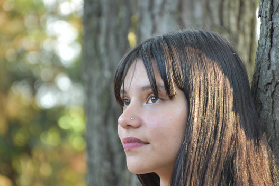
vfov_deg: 5.4
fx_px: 1977
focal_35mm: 255
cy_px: 110
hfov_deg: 8.1
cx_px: 154
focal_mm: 140
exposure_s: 1/60
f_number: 5.6
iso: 800
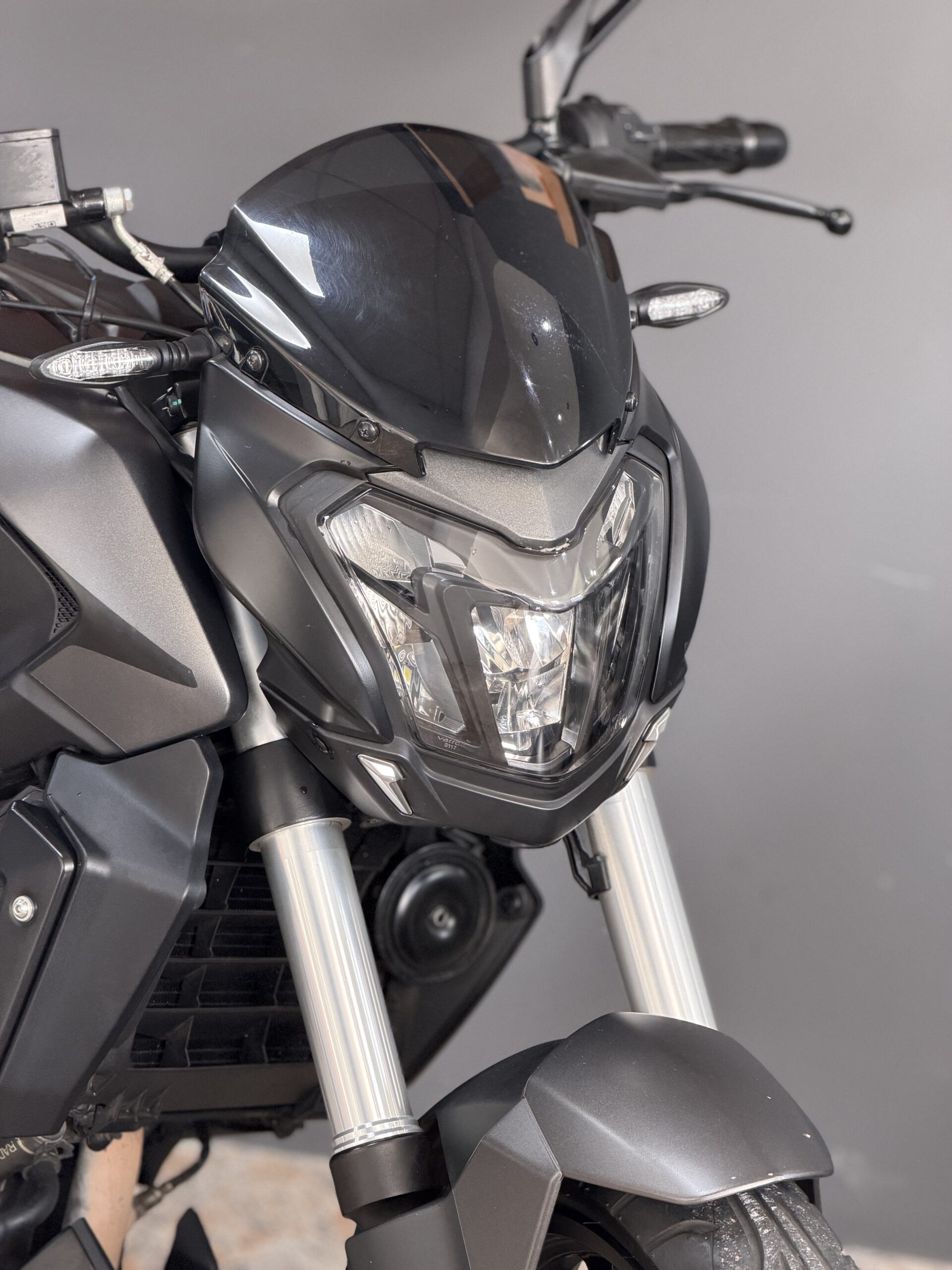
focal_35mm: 100
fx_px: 3667
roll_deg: -0.1
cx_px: 476
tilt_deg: -13.5
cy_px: 635
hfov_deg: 14.8
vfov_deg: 19.6
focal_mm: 16.89
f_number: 2.8
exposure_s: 1/50
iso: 400
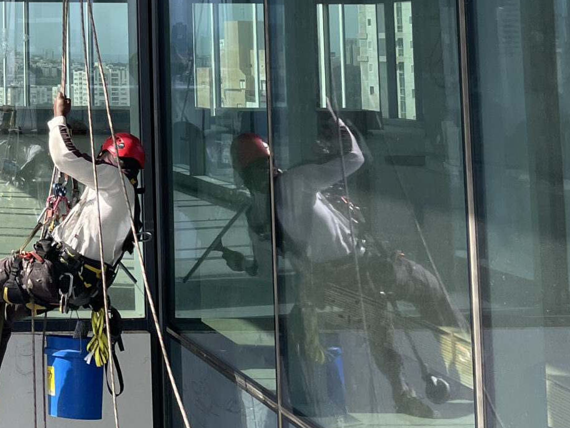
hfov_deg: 24.0
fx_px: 1202
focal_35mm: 73
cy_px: -57
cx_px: -136
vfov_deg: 19.2
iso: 32
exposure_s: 1/1770
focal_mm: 4.2
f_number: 1.6
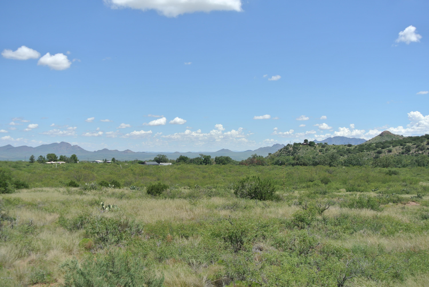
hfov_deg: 44.5
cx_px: 214
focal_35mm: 44
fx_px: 525
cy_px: 144
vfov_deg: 30.6
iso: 100
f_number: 5
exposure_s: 1/800
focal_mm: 16.3
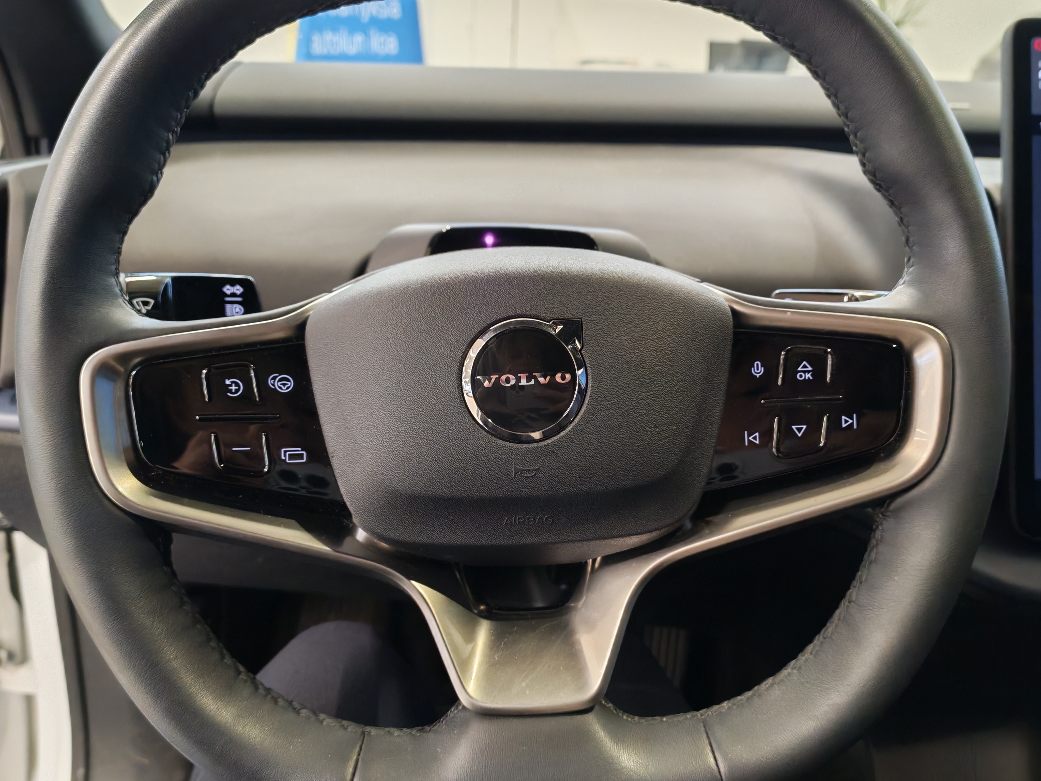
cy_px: 390
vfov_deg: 42.9
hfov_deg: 55.4
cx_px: 520
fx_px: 992
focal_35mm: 33
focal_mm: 6.12
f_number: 1.9
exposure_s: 1/100
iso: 1000
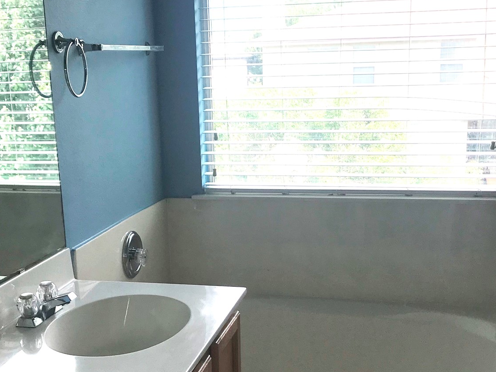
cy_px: 255
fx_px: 731
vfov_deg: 28.3
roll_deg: +4.3
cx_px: 221
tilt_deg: -12.0
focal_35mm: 51
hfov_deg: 37.4
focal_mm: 3.99
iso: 20
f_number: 1.8
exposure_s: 1/397
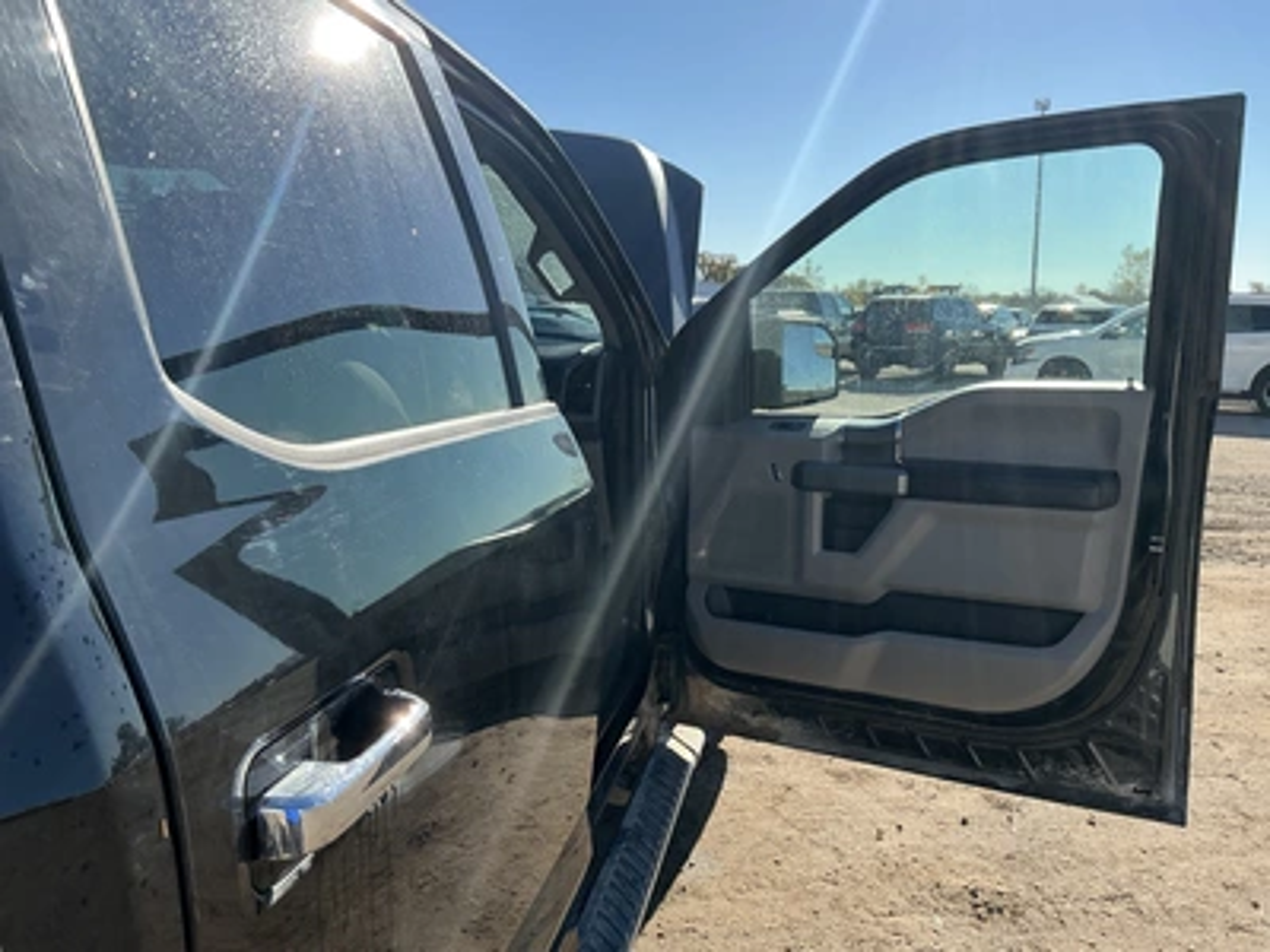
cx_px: 635
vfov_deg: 49.7
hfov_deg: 63.4
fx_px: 1027
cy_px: 476
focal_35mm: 28
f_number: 1.8
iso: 25
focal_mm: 3
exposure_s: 1/1311
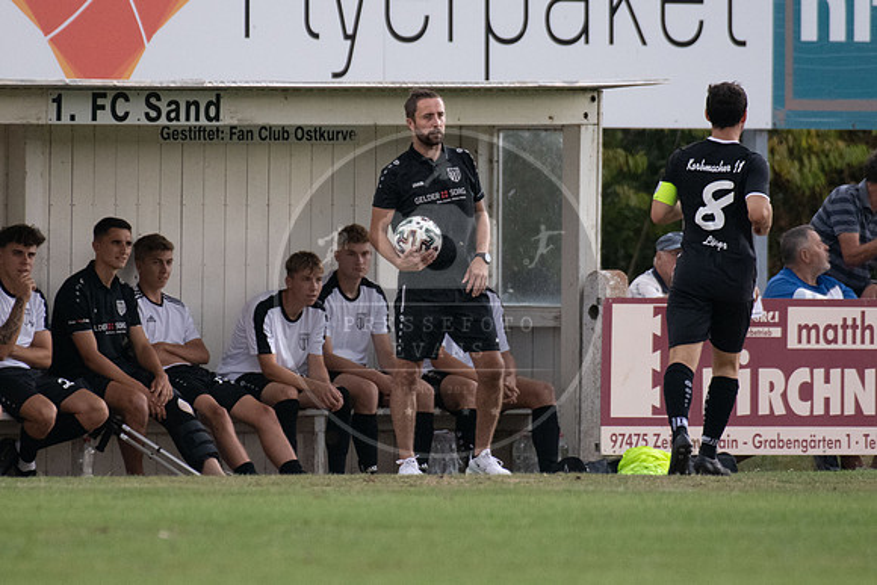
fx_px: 20008
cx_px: 403
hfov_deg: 2.5
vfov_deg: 1.7
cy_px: 238
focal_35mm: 821
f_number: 5.6
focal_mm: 460
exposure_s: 1/1600
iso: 2500
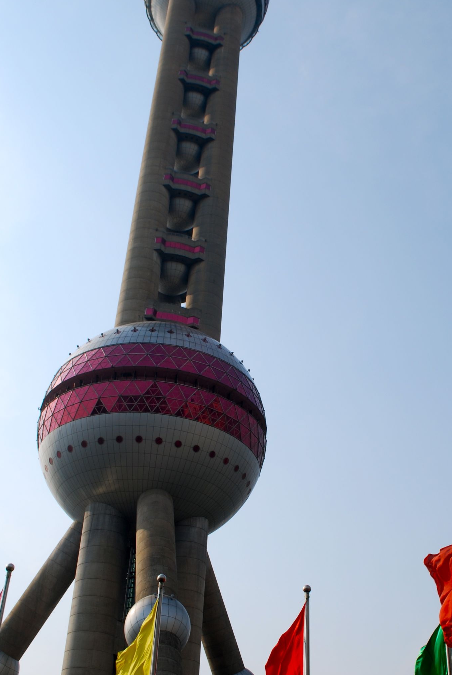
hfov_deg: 33.4
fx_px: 751
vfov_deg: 48.4
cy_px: 336
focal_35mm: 40
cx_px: 274
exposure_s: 1/250
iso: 100
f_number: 8
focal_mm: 18
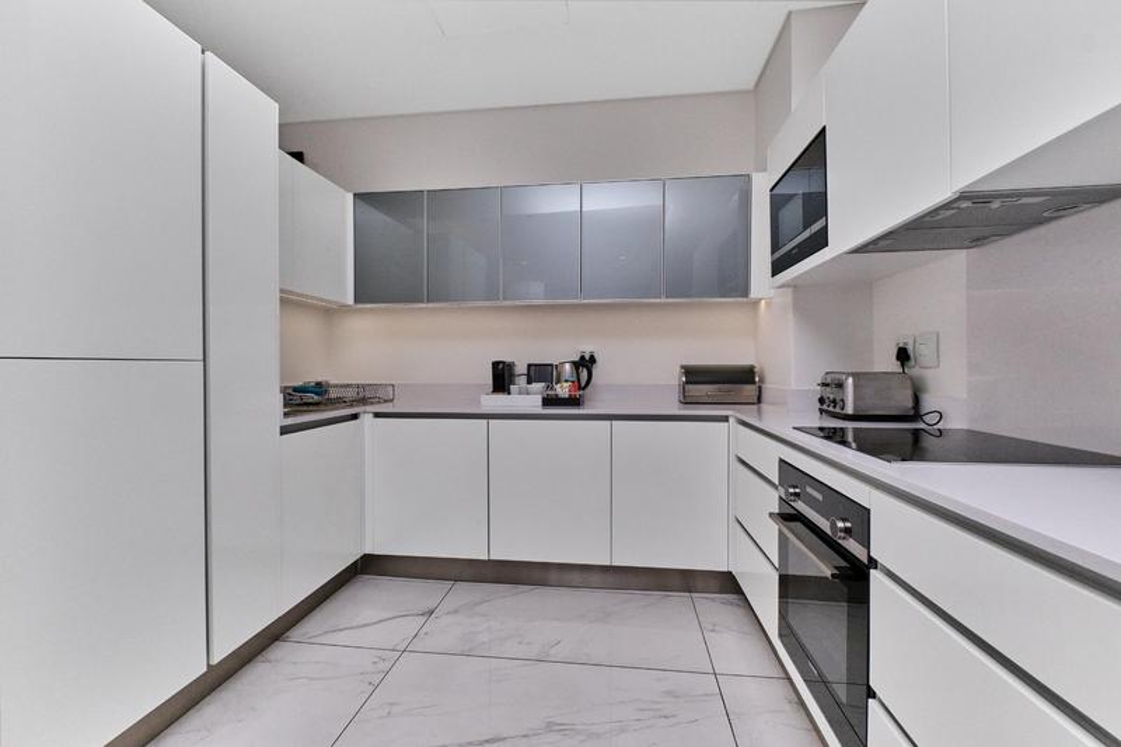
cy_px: 374
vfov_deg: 77.3
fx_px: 467
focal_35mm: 15
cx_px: 560
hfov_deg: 100.4
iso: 800
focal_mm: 10
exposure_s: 1/200
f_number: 10
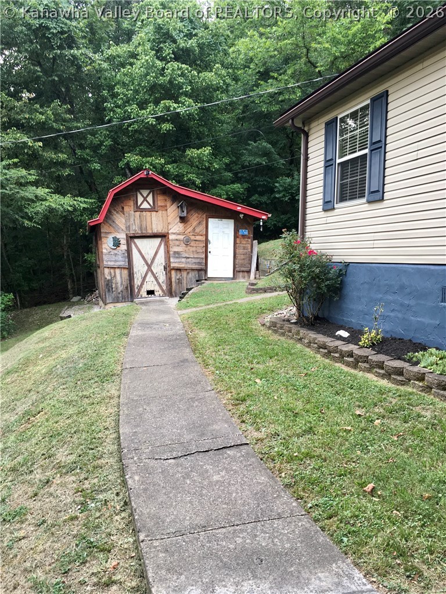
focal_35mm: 29
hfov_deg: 48.2
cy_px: 297
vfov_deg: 61.7
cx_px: 223
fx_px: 498
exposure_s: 1/60
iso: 25
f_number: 2.2
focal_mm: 4.15
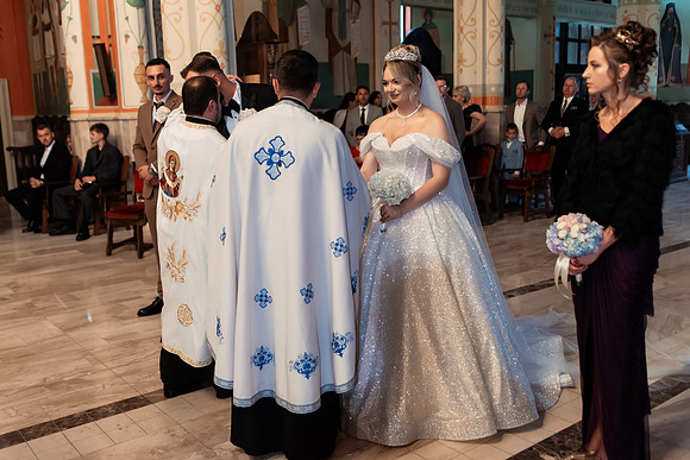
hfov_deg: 54.4
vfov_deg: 37.9
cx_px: 345
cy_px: 230
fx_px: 671
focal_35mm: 35
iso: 1600
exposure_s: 1/200
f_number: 2.5
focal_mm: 35
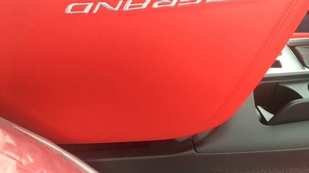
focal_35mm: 32
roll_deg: -3.1
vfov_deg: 36.3
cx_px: 154
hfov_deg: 61.0
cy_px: 59
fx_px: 262
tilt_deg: -34.2
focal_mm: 4.15
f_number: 2.2
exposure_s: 1/30
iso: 25
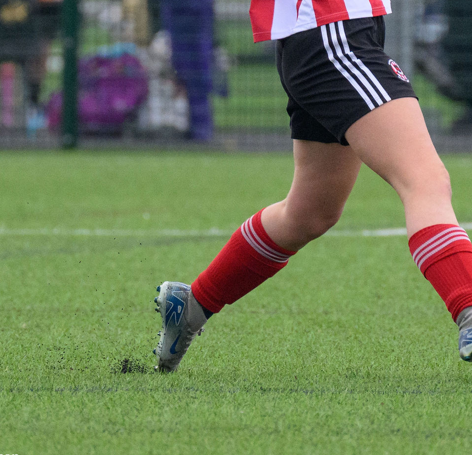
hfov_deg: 1.0
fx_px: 26248
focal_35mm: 1732
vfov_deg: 1.0
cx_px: 302
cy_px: 118
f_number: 5.6
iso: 2200
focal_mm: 400
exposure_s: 1/1000
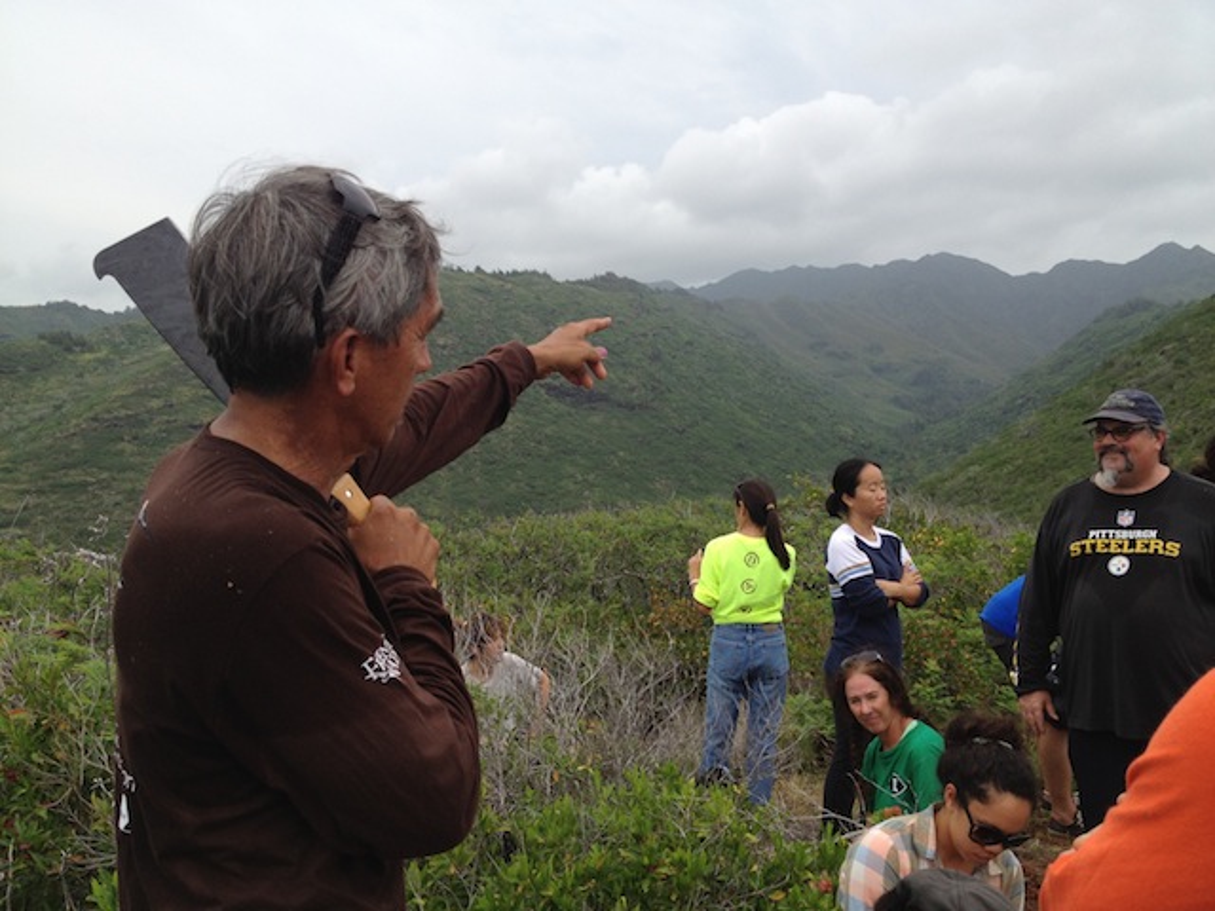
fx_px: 1228
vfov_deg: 40.7
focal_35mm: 35
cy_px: 456
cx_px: 608
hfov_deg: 52.6
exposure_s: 1/381
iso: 64
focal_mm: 4.28
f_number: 2.4
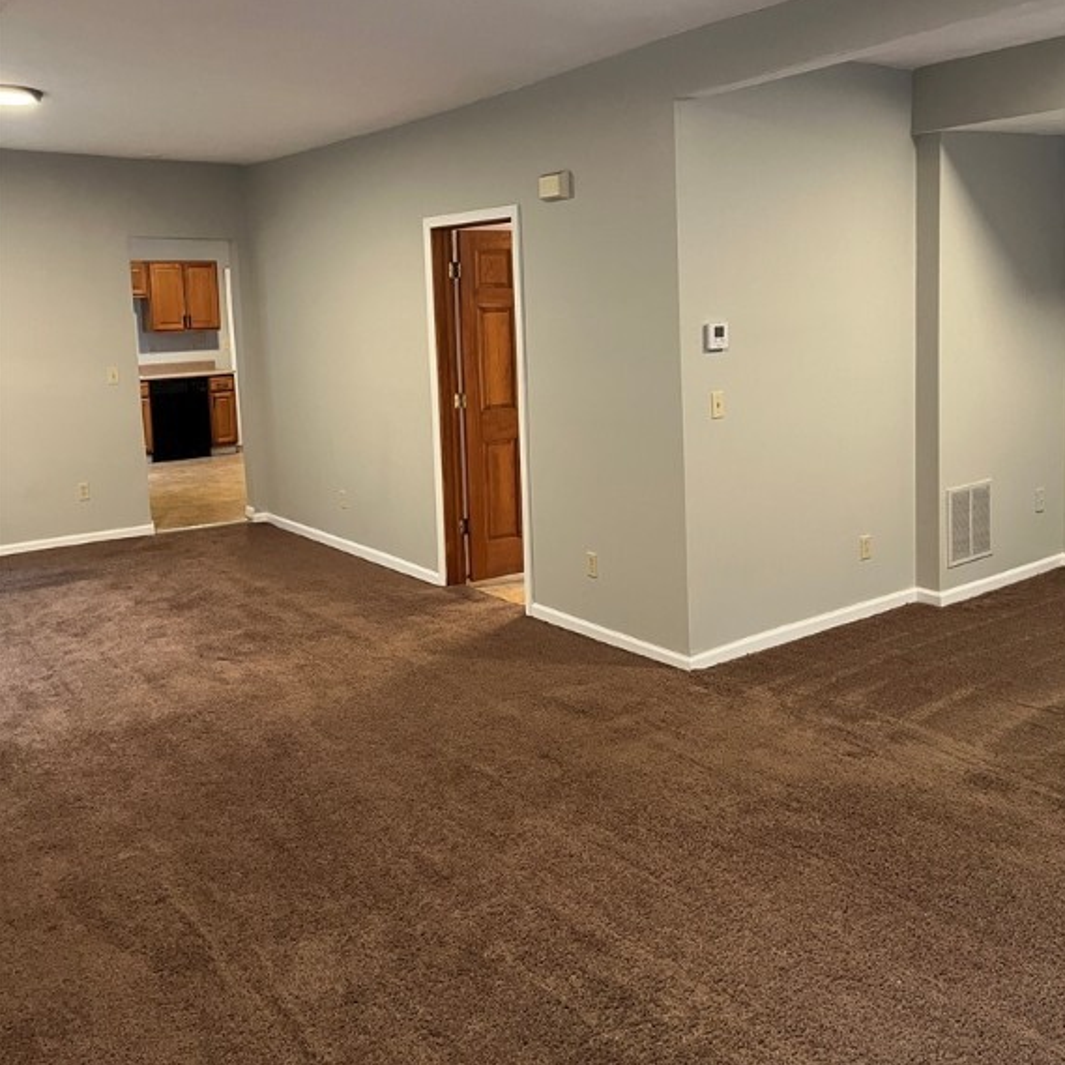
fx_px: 1079
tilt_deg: -3.0
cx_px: 537
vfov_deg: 52.0
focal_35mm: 31
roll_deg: +0.7
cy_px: 408
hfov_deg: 52.5
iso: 320
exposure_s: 1/60
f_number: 1.6
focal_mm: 5.1
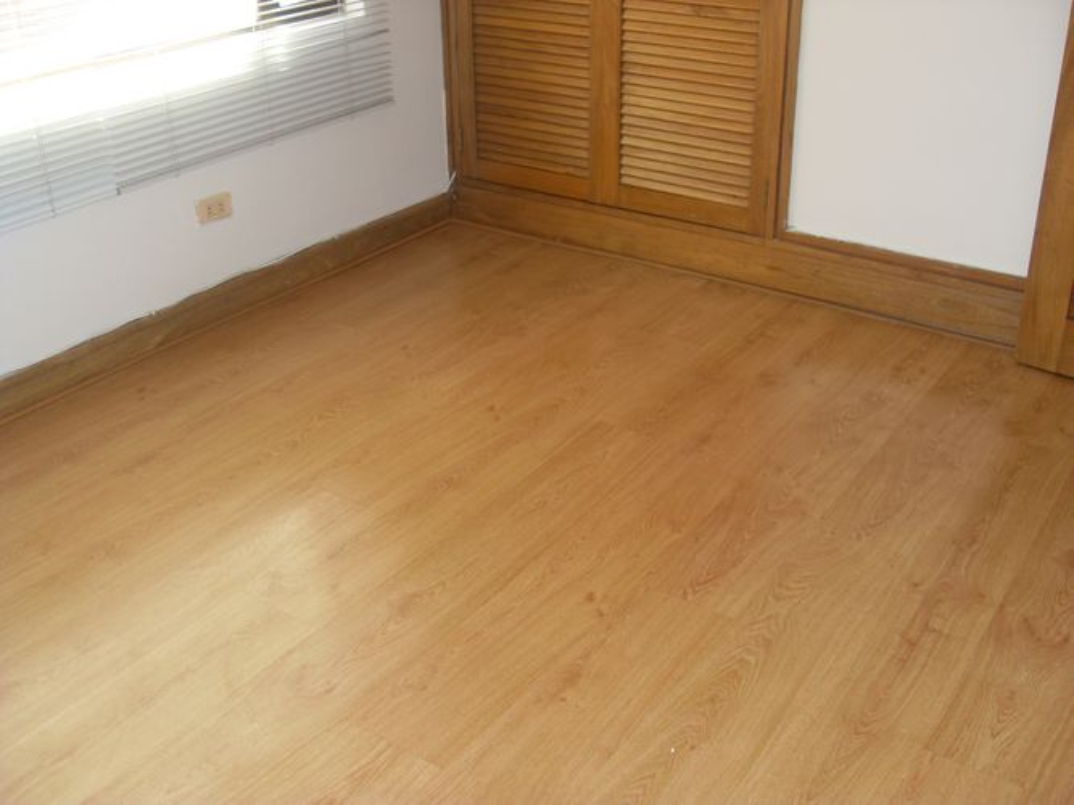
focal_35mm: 37
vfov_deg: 38.7
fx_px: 1148
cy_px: 402
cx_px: 537
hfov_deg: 50.1
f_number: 2.8
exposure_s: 1/45
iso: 100
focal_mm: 6.3
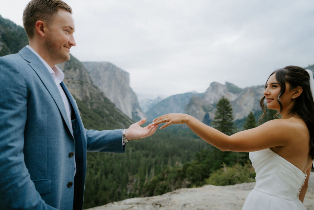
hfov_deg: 71.5
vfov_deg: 51.3
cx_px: 157
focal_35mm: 25
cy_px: 105
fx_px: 218
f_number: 2.8
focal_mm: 25
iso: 64
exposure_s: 1/250
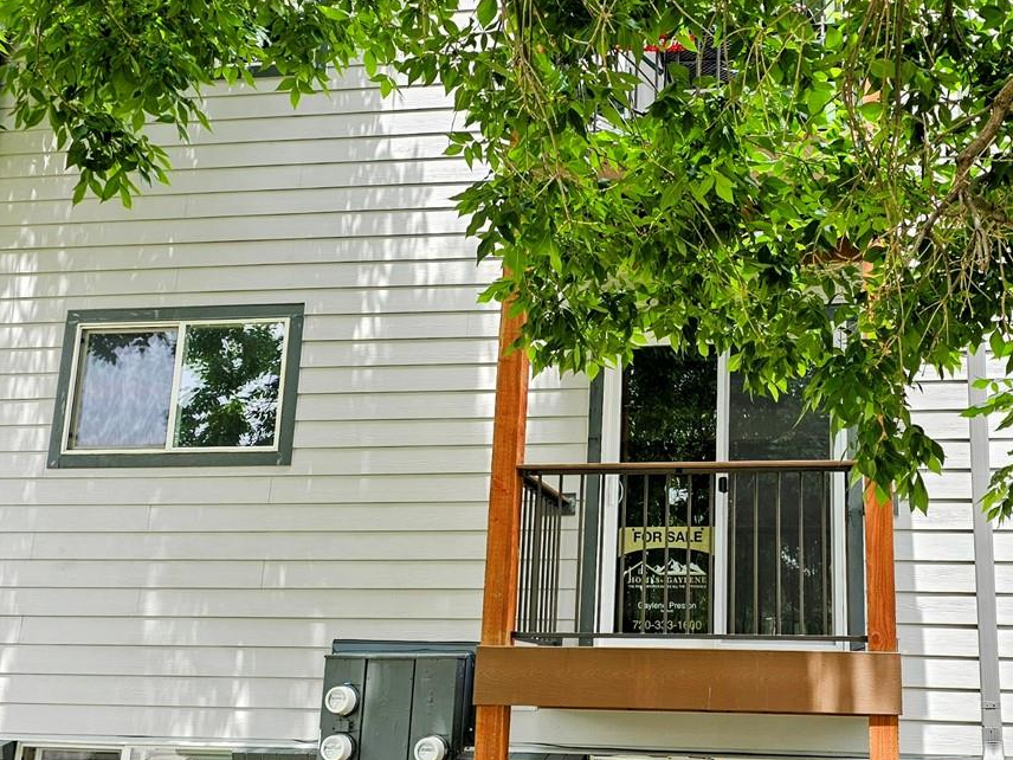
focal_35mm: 43
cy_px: 423
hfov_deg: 43.1
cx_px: 692
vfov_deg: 33.6
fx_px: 1258
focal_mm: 6.3
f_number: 1.7
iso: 10
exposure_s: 1/119
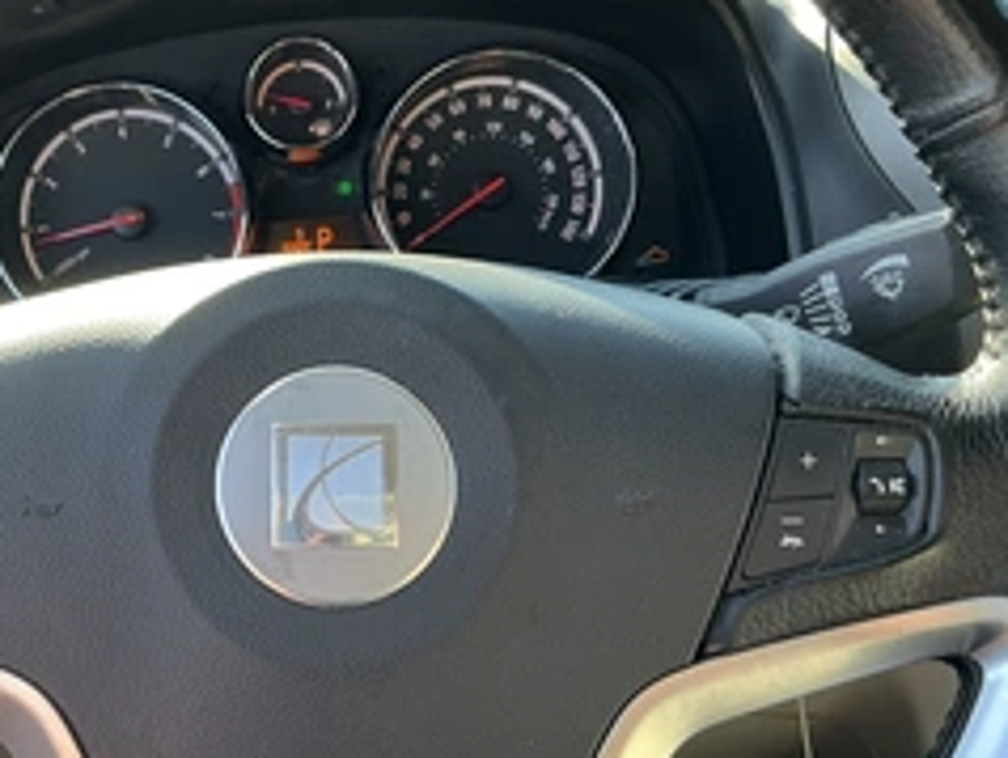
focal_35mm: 47
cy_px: 470
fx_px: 1370
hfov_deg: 39.6
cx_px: 292
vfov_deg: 30.8
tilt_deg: -28.8
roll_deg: +6.1
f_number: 1.8
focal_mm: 3
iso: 40
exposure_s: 1/122
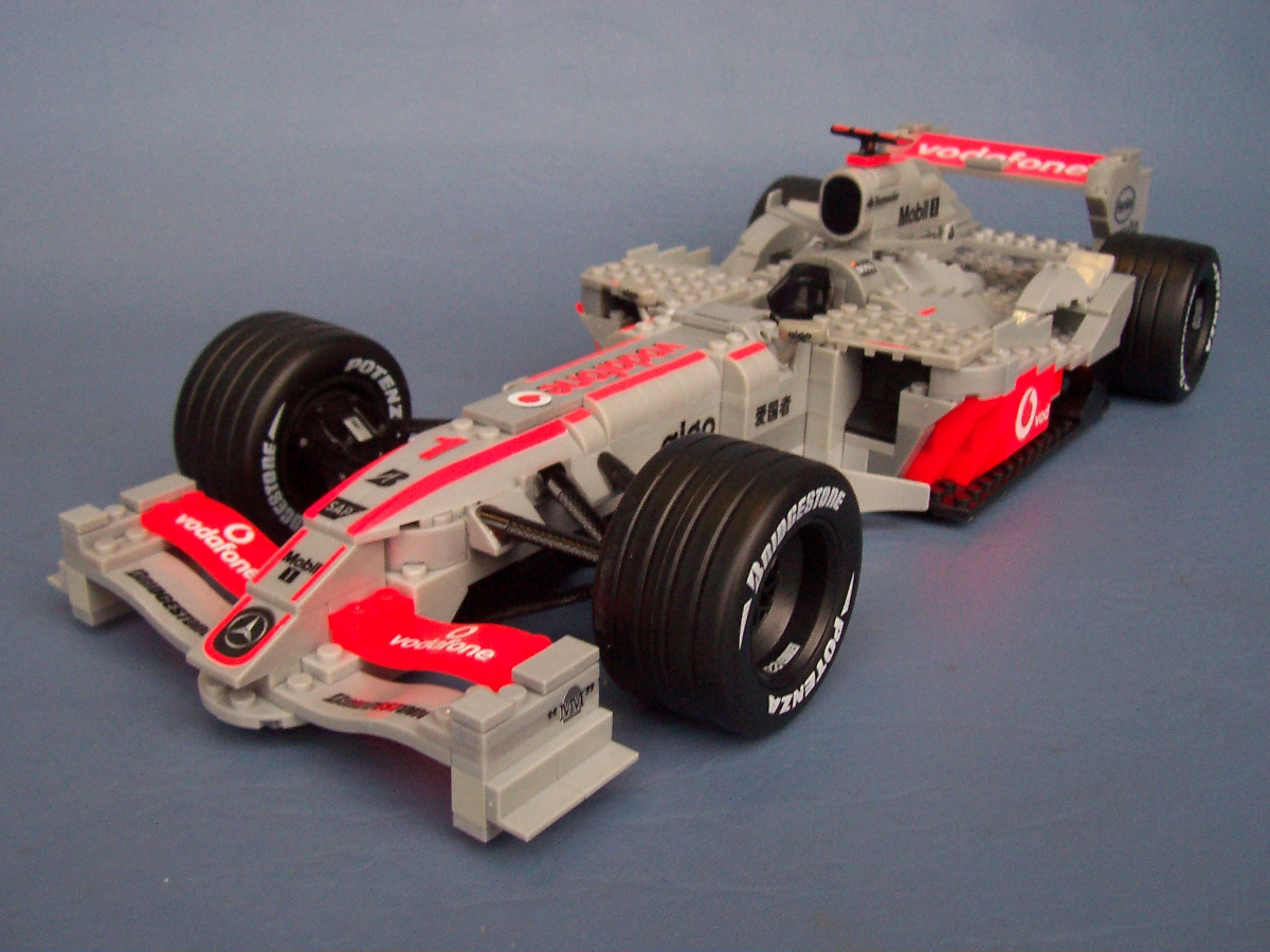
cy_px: 476
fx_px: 1357
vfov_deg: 38.7
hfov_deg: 50.1
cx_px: 635
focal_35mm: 37
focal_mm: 5.6
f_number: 2.8
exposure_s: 1/30
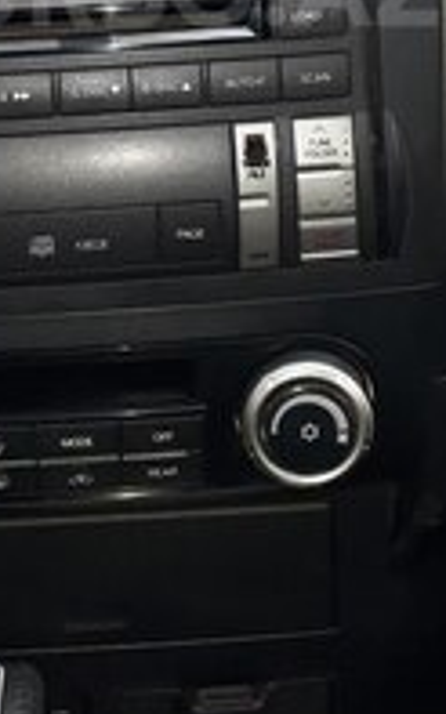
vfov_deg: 26.9
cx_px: 160
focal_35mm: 72
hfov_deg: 18.0
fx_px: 1401
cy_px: -14
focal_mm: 3.6
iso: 64
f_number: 1.9
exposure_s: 1/33
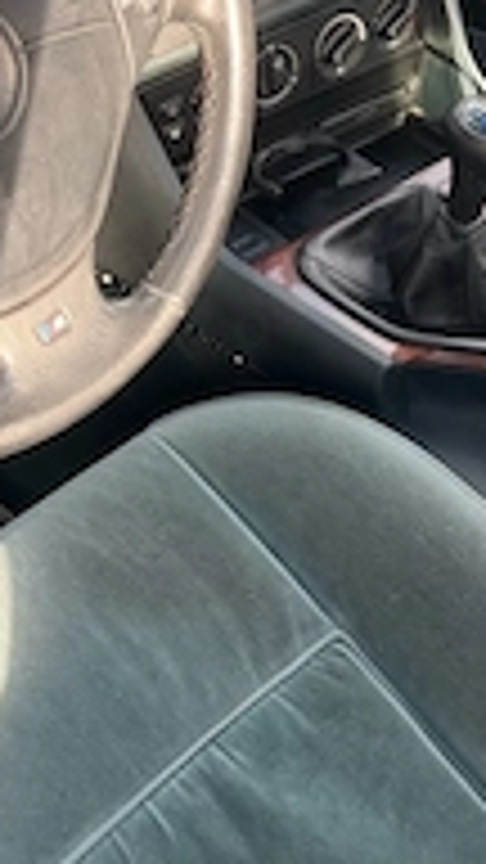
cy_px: 297
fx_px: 1352
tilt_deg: -37.4
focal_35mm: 59
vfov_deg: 35.1
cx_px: 112
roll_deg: +4.5
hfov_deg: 20.2
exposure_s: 1/121
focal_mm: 5.7
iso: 64
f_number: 1.5
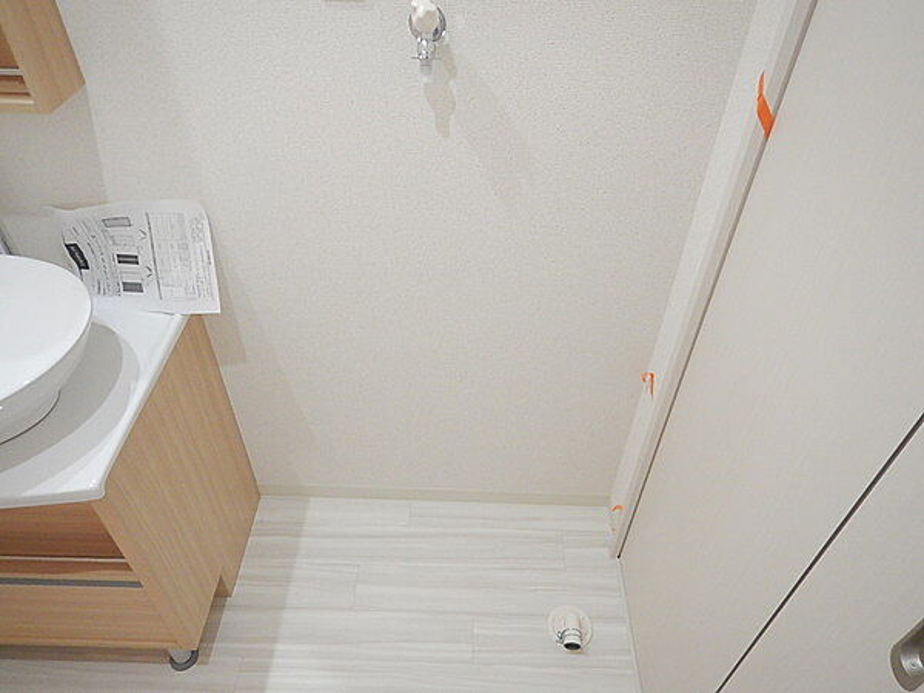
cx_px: 462
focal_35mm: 24
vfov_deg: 56.8
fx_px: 641
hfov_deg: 71.6
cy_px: 346
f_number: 2.8
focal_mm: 4.3
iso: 400
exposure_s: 1/40
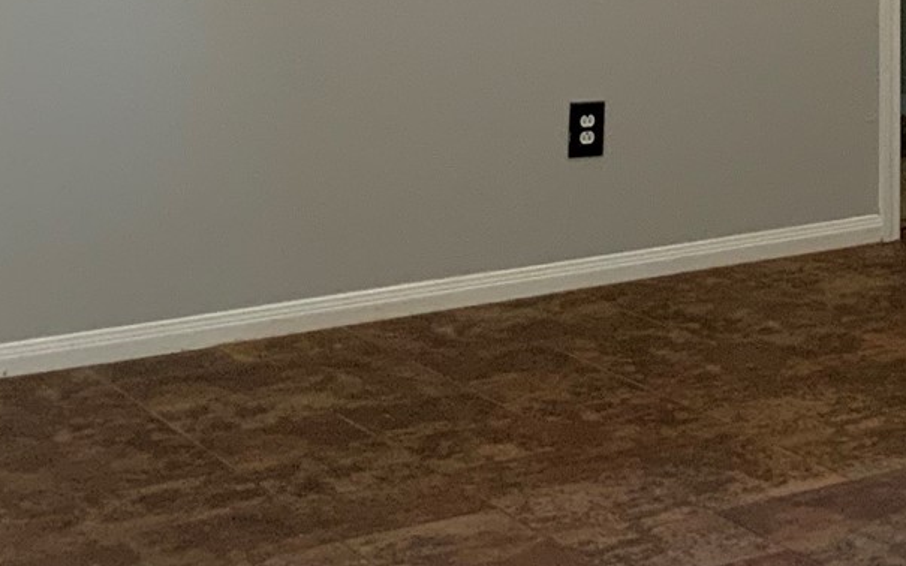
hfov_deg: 17.4
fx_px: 2568
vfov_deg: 12.1
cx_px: 1475
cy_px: -261
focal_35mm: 104
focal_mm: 3
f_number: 1.8
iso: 80
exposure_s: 1/60
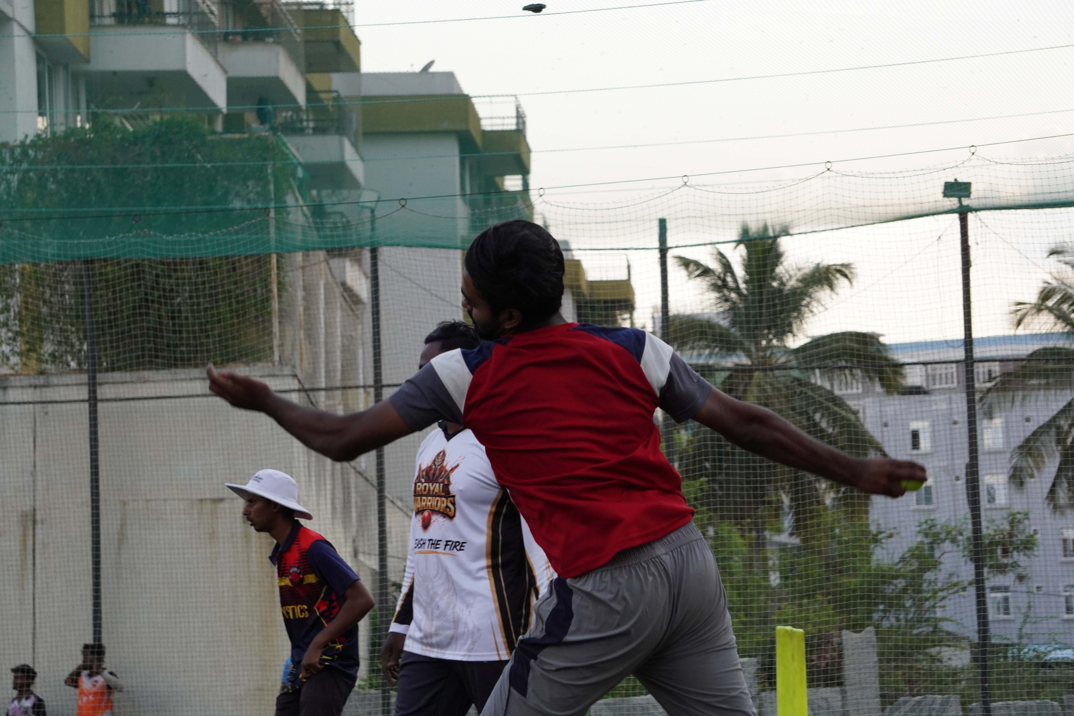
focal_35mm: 118
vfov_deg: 11.6
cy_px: 358
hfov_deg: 17.3
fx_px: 3535
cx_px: 537
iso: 1000
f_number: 6.3
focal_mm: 79
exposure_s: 1/1000
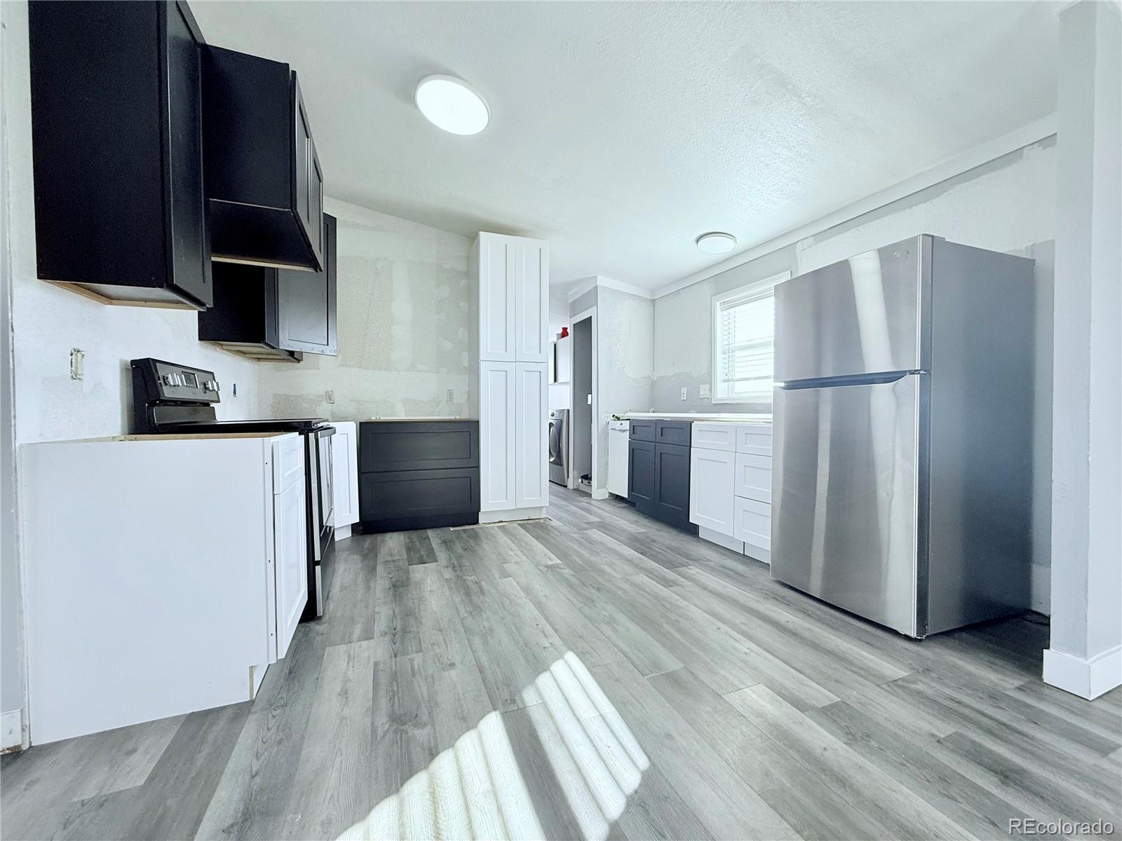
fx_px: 454
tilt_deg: -2.0
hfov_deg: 102.1
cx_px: 561
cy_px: 420
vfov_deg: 85.7
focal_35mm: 14
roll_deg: -0.4
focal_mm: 2.22
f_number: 2.2
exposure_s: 1/99
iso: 125
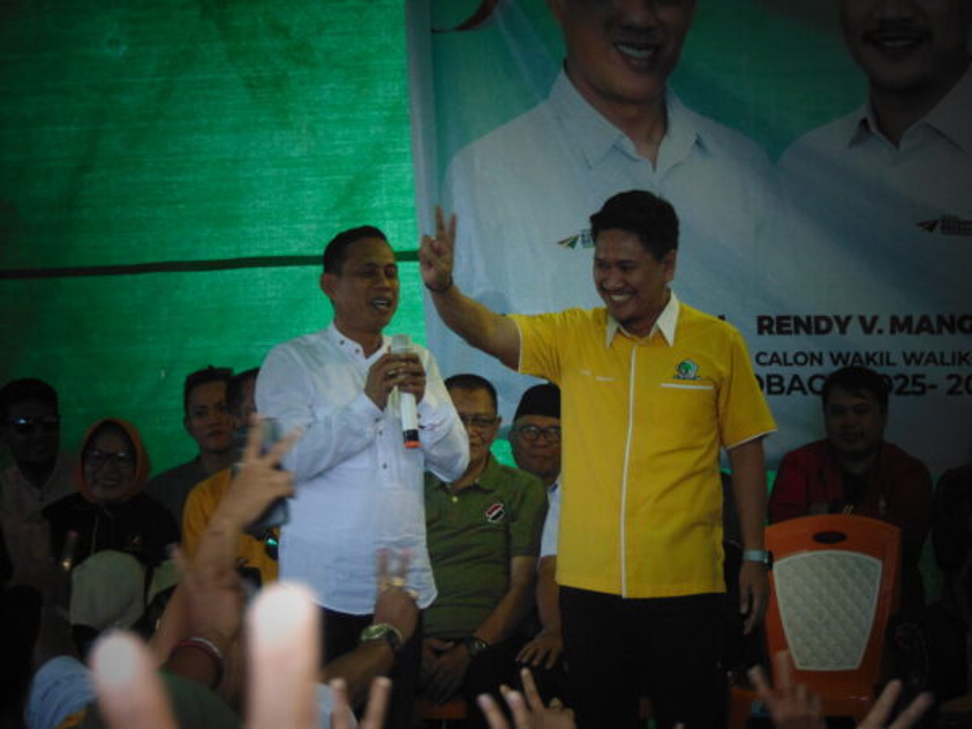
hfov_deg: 12.0
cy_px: 364
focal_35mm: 164
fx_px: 4605
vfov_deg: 9.1
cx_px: 486
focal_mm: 29.5
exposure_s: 1/60
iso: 500
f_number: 4
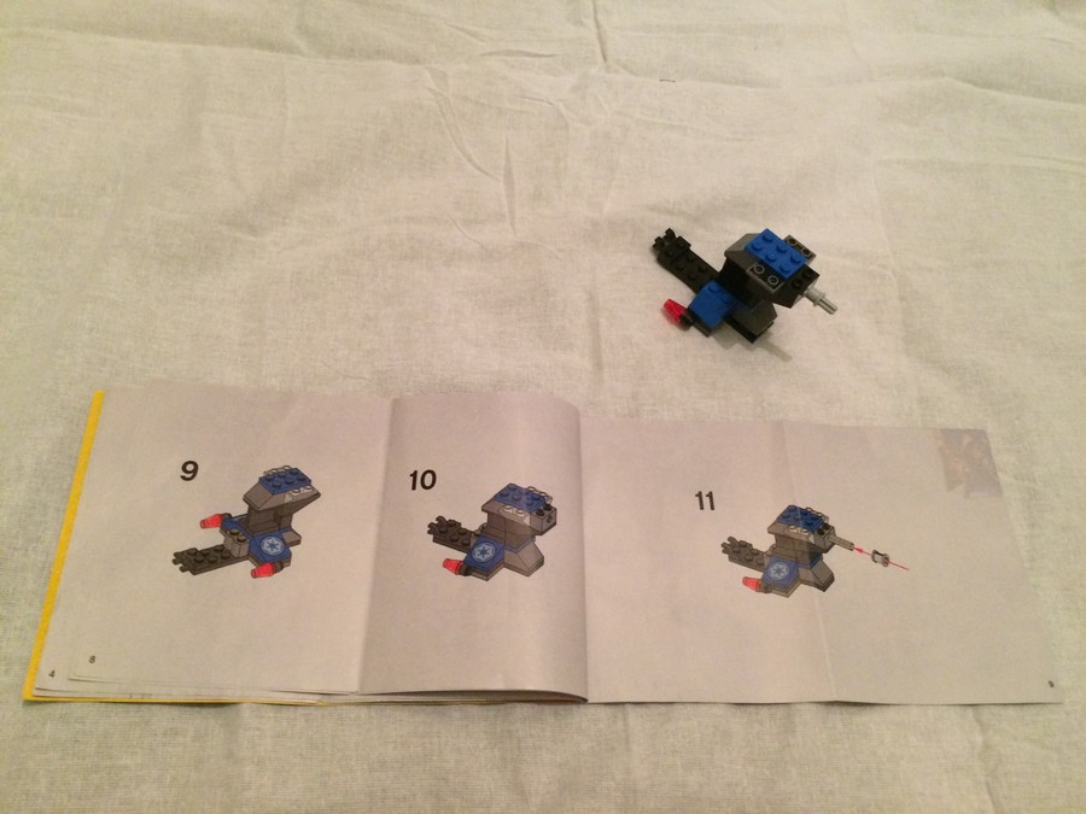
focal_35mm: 29
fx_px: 910
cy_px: 407
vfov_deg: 48.2
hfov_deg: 61.7
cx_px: 543
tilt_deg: -59.5
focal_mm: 4.15
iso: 320
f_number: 2.2
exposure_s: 1/17
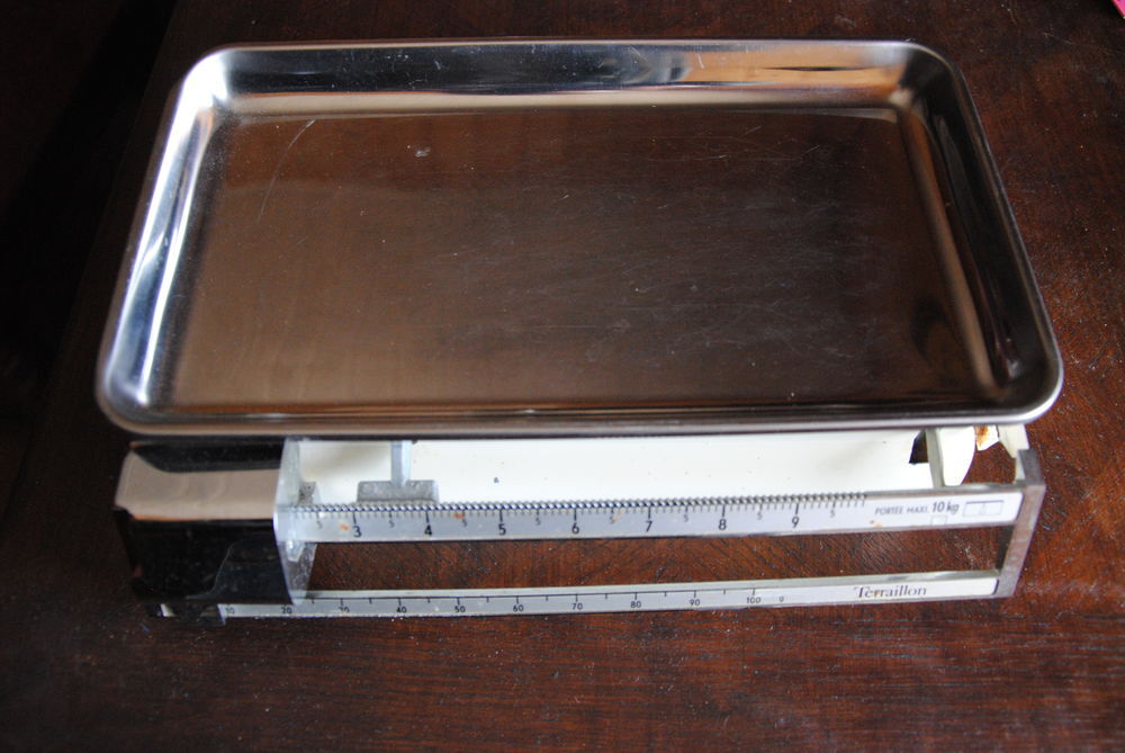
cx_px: 562
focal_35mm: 32
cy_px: 376
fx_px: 985
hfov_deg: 59.4
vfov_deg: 41.8
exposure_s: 1/30
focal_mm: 21
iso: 800
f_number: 3.8
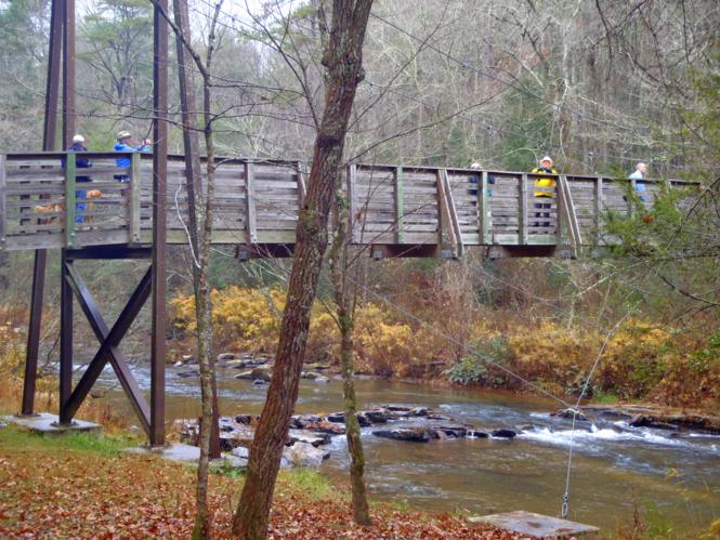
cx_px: 360
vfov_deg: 26.1
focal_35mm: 56
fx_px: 1165
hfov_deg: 34.3
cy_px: 270
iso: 200
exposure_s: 1/25
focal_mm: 10
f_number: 5.1
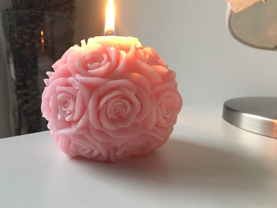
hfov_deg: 53.7
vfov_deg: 41.8
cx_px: 117
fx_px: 272
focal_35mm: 34
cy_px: 97
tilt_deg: -8.8
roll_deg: +0.2
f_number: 2.2
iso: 160
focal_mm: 4.15
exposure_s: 1/33
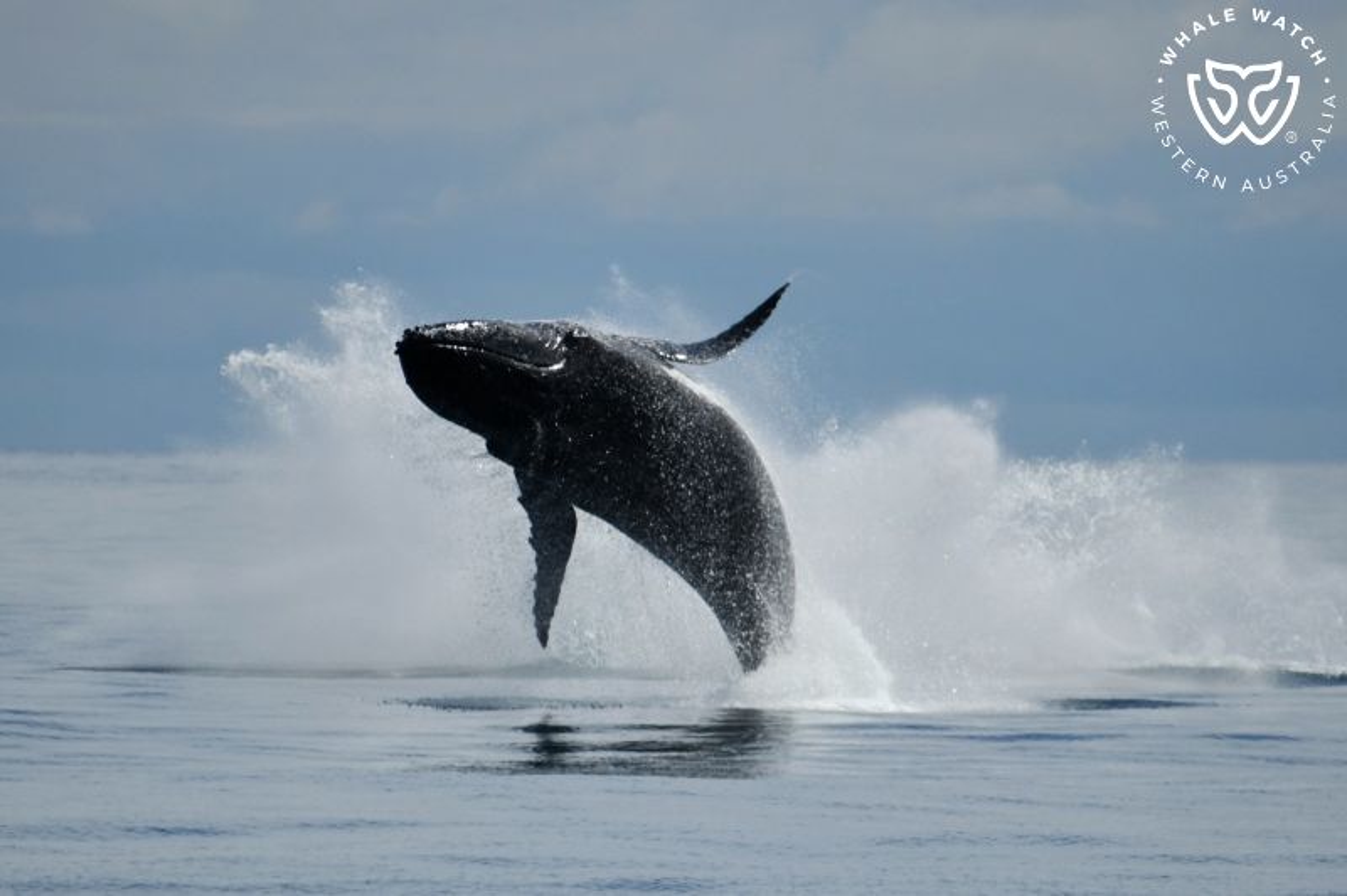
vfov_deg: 2.3
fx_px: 22431
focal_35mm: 600
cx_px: 674
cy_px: 448
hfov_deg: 3.4
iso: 500
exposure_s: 1/8000
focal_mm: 600
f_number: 6.3
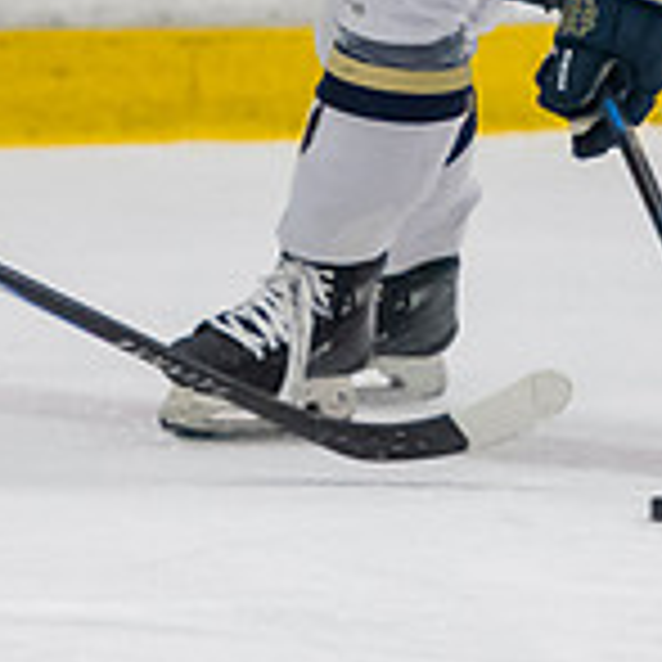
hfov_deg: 1.7
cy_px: -150
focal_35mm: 1056
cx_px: 644
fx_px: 22848
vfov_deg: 1.7
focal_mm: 150
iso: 2000
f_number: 3.2
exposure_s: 1/640
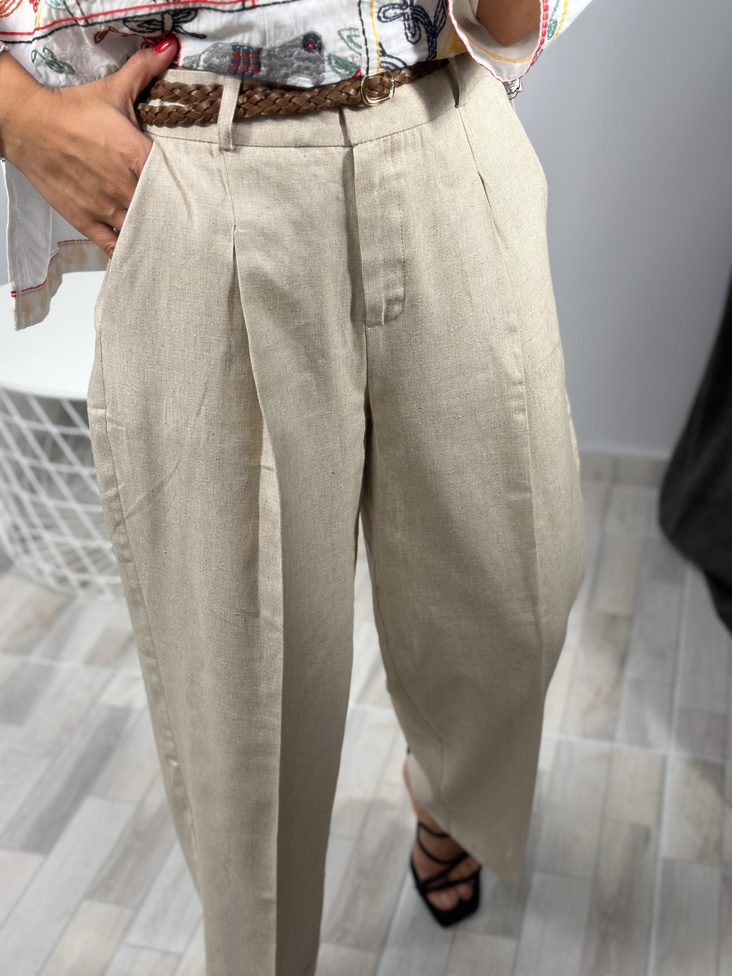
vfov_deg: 39.7
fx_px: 1353
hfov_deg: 30.3
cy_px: 488
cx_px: 366
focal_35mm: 48
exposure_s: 1/100
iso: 125
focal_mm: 6.86
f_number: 1.78
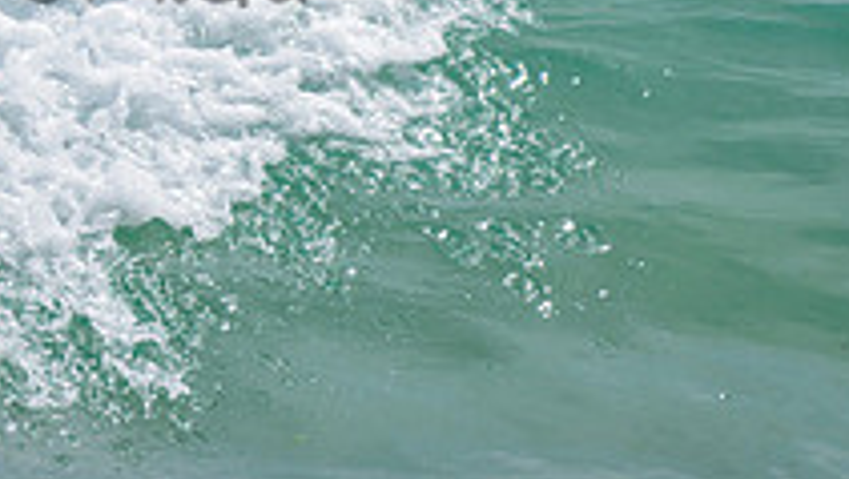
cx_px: -199
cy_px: -266
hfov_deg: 1.6
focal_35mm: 1343
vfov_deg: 0.9
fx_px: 30253
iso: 110
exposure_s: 1/2000
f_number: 5.6
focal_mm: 380
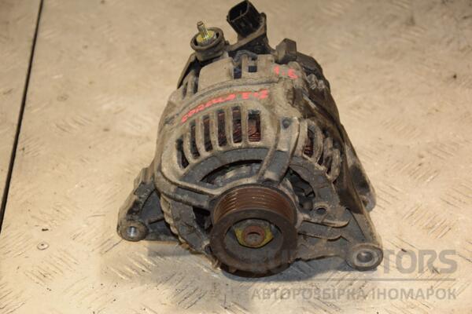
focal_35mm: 93
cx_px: 236
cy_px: 157
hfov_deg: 21.9
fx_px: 1219
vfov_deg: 14.7
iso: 800
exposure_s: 1/160
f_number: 5.3
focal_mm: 62
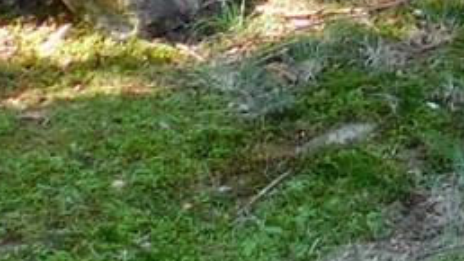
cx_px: 1129
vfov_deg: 3.7
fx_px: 3826
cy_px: -878
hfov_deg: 6.6
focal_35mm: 311
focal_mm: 6.3
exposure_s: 1/30
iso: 180
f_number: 3.5
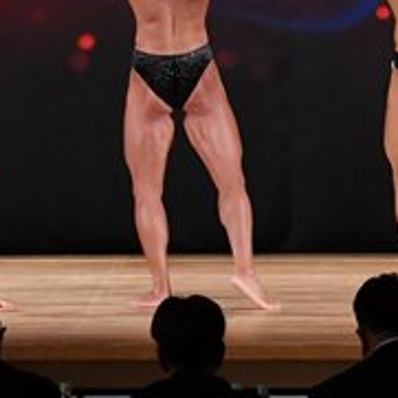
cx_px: 296
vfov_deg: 4.5
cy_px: -37
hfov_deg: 4.5
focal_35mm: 392
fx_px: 5099
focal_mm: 72
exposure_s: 1/400
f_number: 5.6
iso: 3200
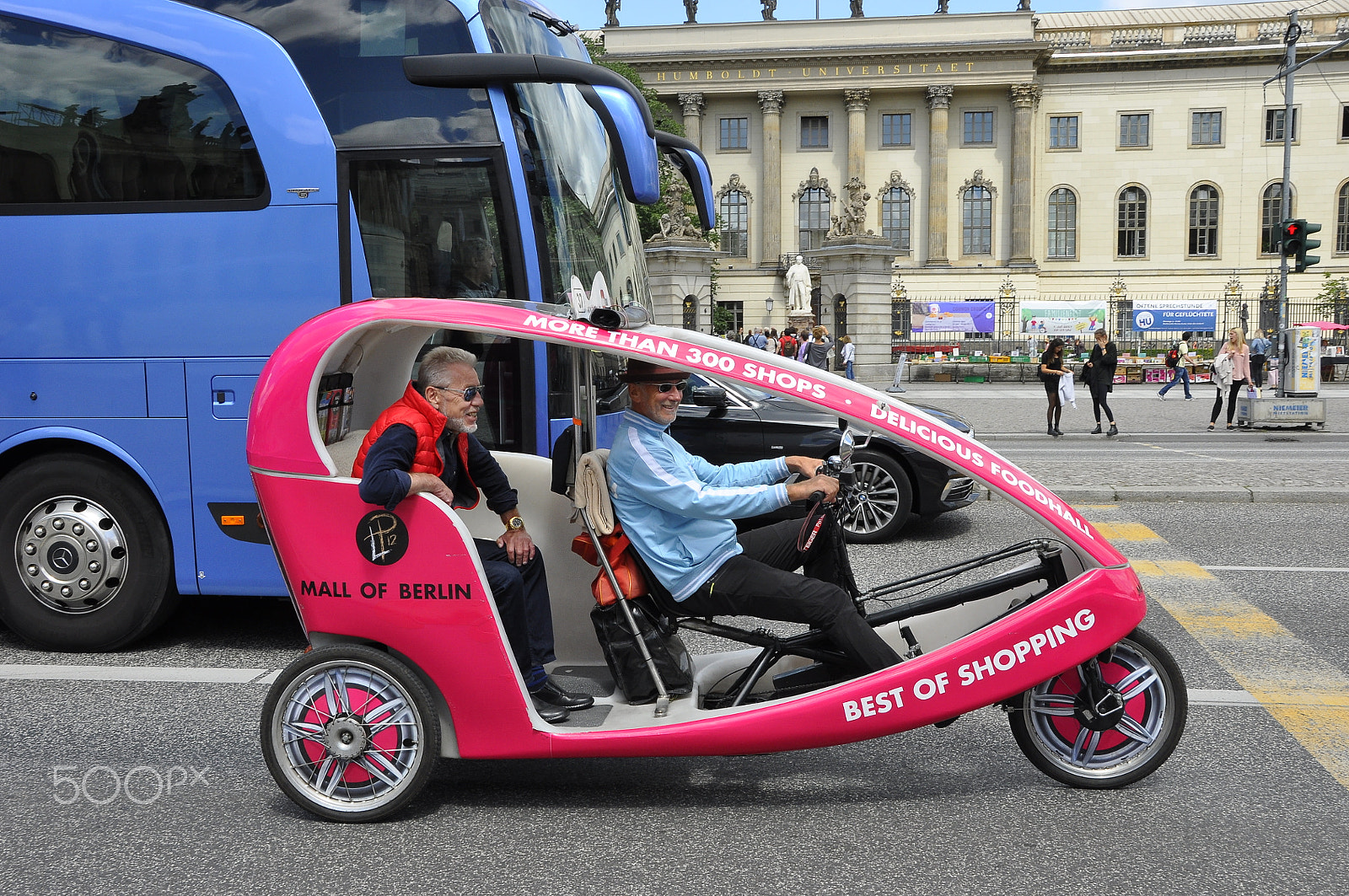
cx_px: 674
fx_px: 1347
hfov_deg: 53.2
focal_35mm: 36
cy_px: 448
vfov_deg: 36.8
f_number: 14
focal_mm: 24
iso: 320
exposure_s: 1/125
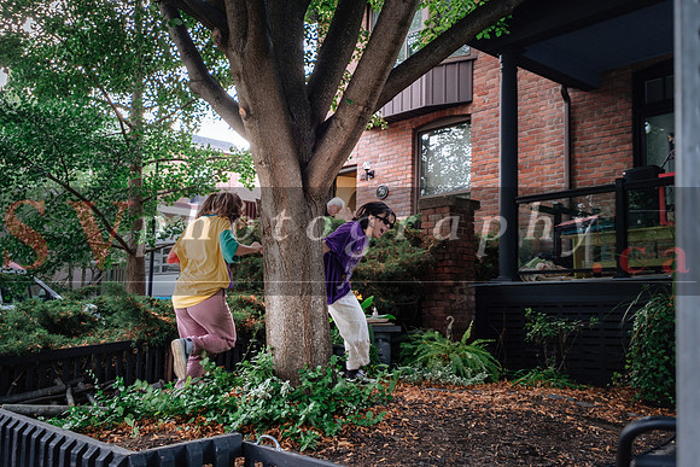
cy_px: 234
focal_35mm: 36
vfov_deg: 36.9
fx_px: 700
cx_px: 350
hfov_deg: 53.1
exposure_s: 1/125
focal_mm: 24
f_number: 4
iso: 800
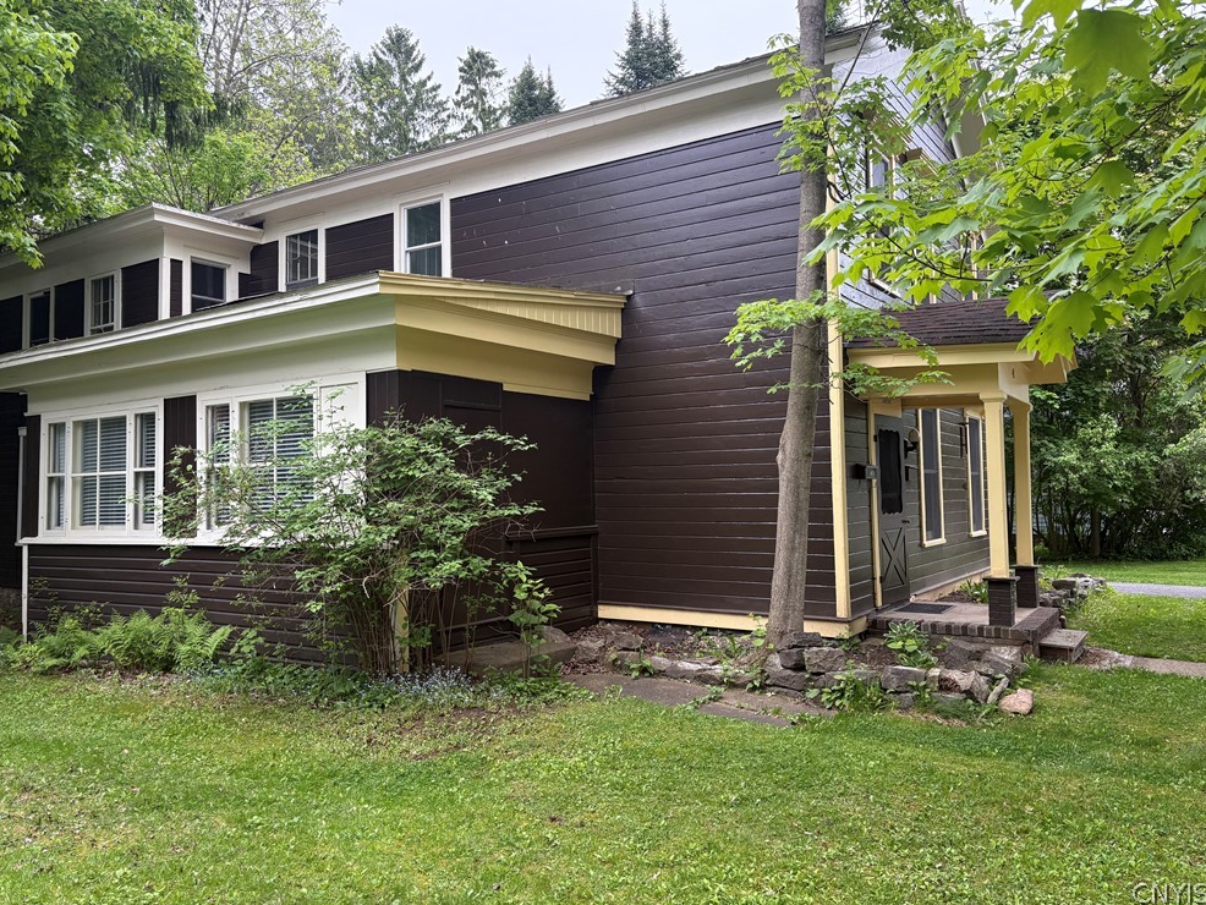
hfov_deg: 65.3
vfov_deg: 51.4
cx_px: 590
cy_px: 444
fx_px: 941
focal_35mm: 27
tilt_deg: +2.9
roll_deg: +0.6
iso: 125
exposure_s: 1/232
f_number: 1.6
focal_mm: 5.96
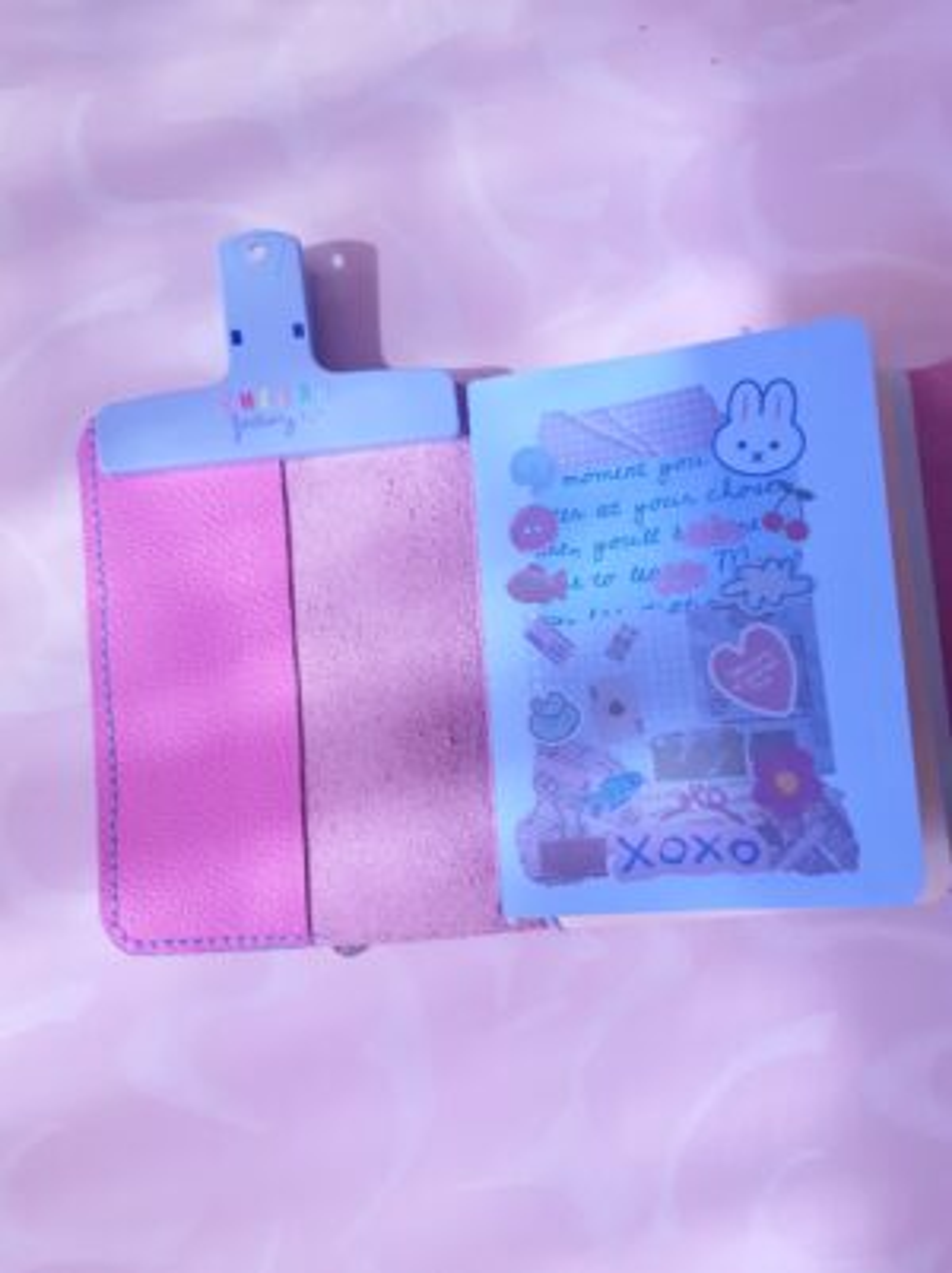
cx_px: 476
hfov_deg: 53.0
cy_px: 636
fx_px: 955
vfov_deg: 67.4
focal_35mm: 26
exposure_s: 1/598
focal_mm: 3.92
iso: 100
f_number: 1.7
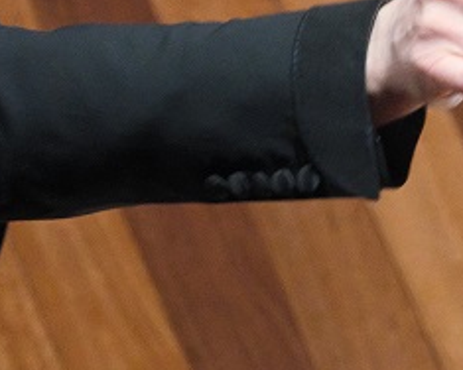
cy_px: -274
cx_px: 104
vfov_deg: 1.2
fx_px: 17403
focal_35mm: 1270
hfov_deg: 1.5
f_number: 5
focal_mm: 176.7
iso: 3200
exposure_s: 1/100
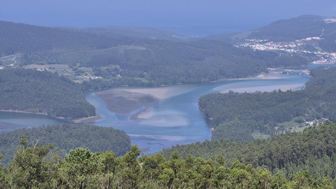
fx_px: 677
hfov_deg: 27.9
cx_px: 169
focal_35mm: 76
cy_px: 83
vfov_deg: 15.9
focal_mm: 7
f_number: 2.4
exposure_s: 1/1772
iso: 32
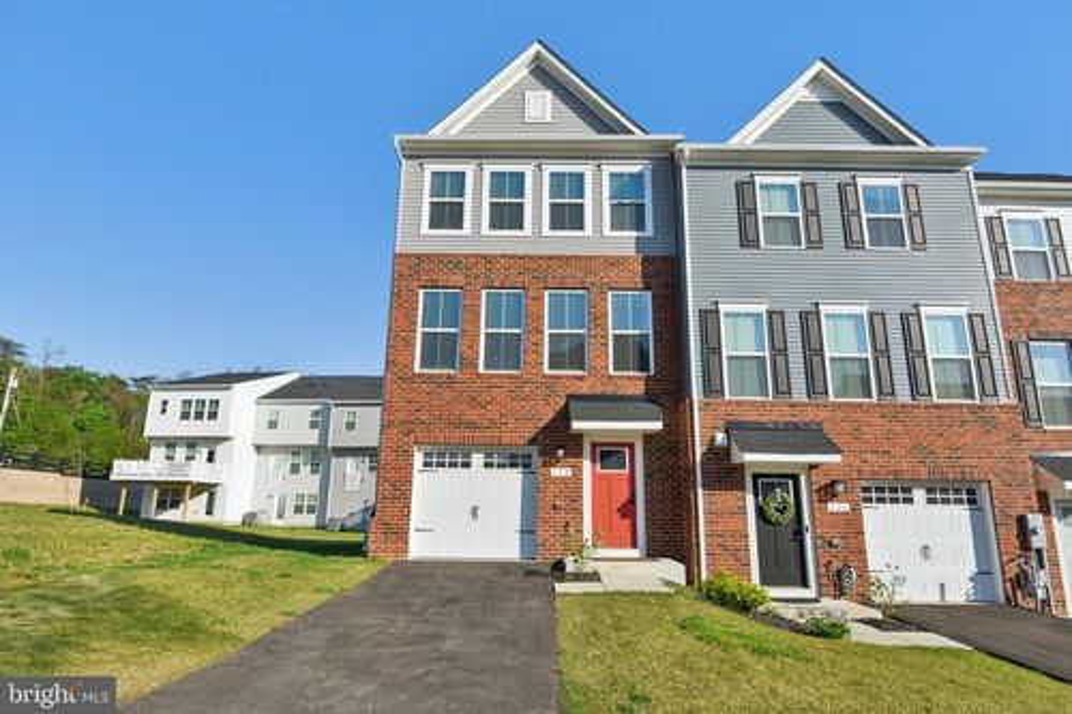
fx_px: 595
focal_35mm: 20
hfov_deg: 84.0
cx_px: 536
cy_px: 357
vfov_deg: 61.9
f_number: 8
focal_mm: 20
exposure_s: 1/1600
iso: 400
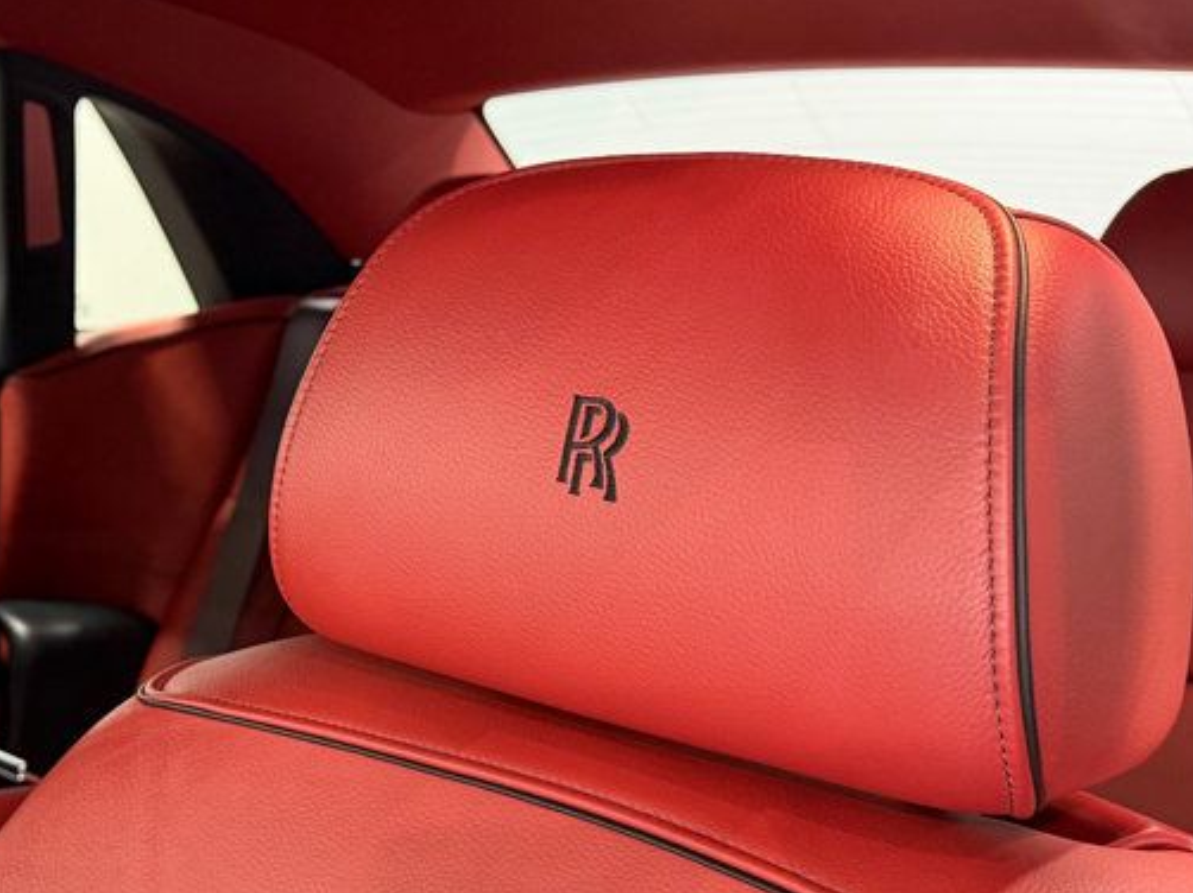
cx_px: 273
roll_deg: -2.9
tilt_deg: -10.5
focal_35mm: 49
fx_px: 1688
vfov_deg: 29.6
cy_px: 518
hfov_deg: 37.8
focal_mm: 6.76
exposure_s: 1/60
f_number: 1.78
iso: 400
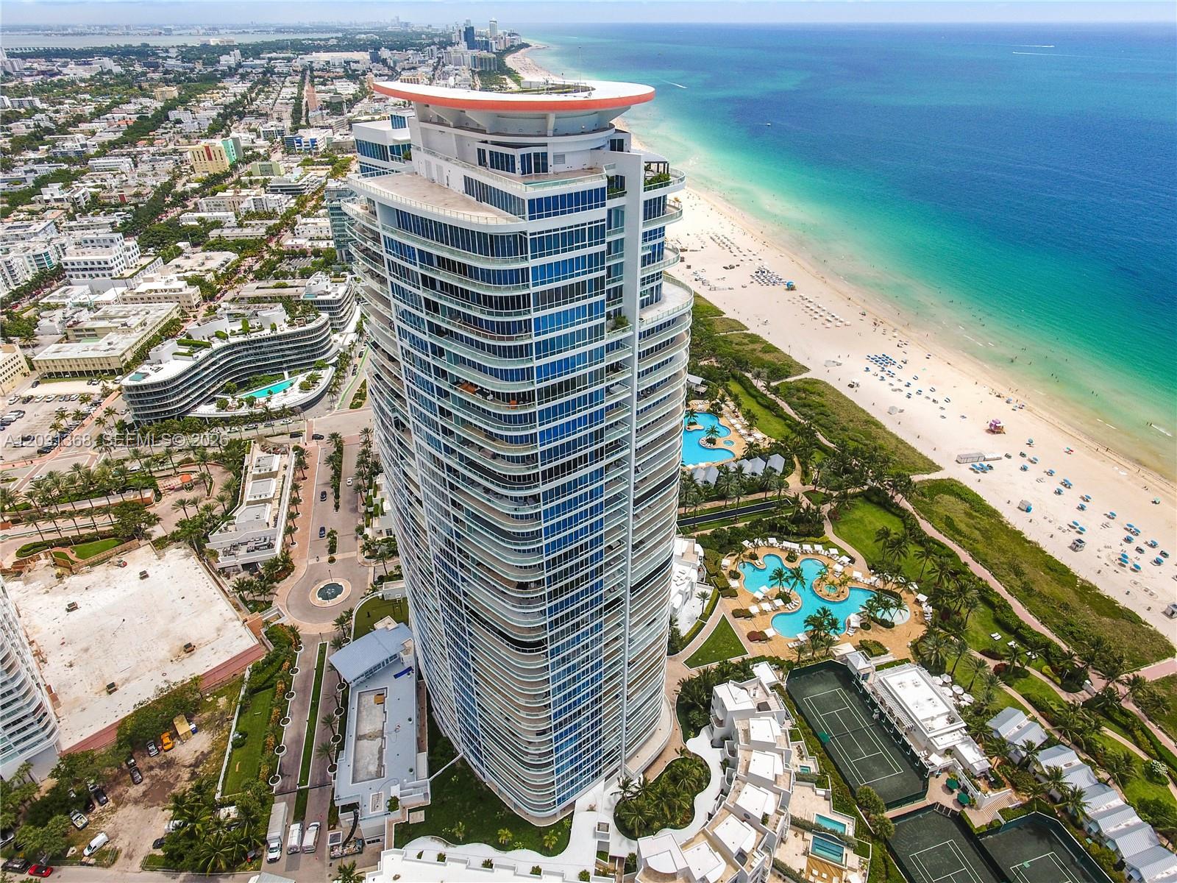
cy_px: 442
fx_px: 680
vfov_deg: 66.0
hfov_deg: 81.7
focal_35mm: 20
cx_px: 588
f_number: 2.8
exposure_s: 1/1250
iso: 100
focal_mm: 3.61
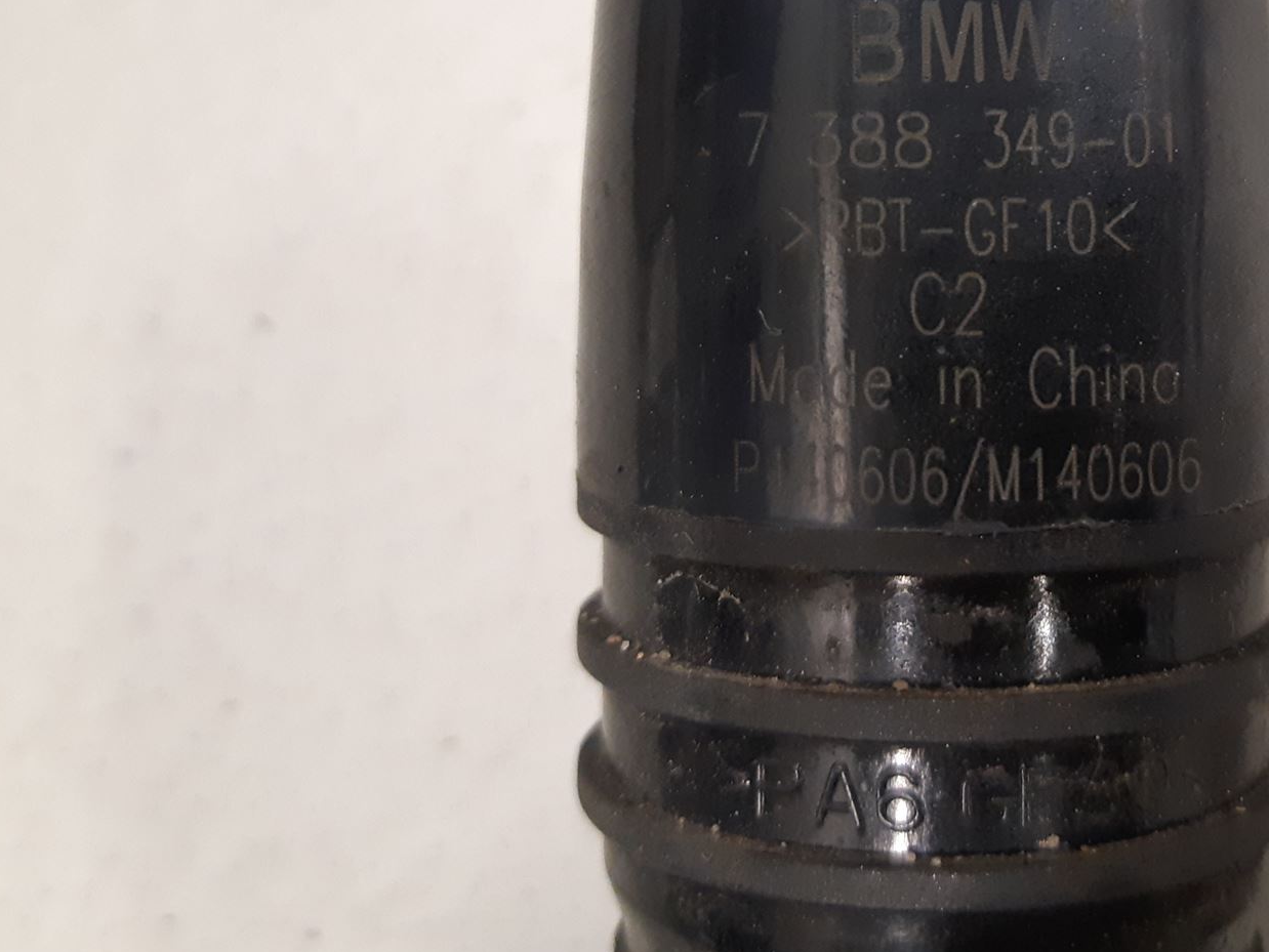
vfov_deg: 32.6
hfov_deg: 43.1
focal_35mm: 43
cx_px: 875
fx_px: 1577
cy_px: 178
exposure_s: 1/33
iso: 250
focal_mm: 3.93
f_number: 1.7
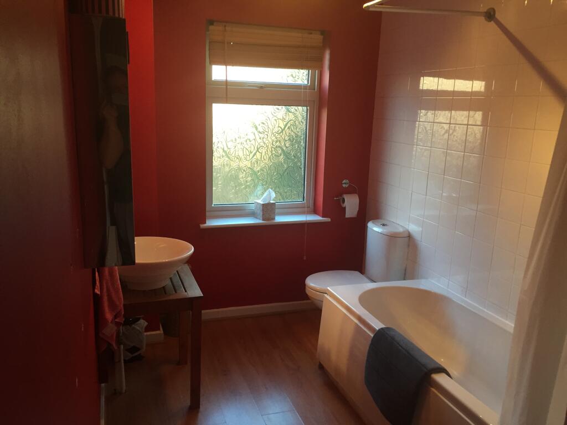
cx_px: 284
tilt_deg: -13.7
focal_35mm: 29
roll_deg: -2.8
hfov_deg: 61.7
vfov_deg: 48.2
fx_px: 475
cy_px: 212
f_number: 2.2
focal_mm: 4.15
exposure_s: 1/33
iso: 64
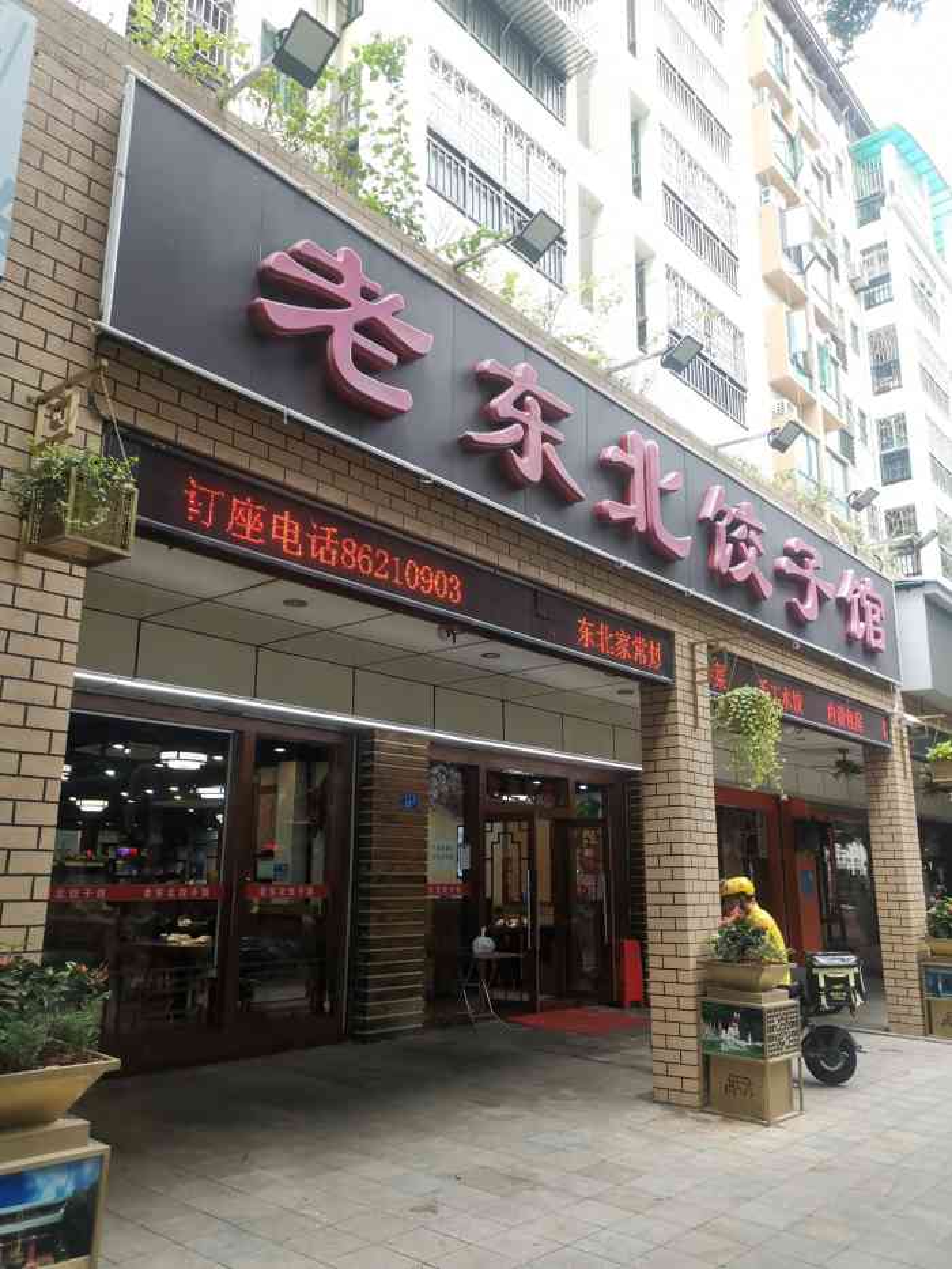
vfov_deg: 65.3
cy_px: 634
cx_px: 476
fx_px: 990
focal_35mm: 27
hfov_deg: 51.4
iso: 50
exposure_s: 1/154
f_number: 1.8
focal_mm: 4.75
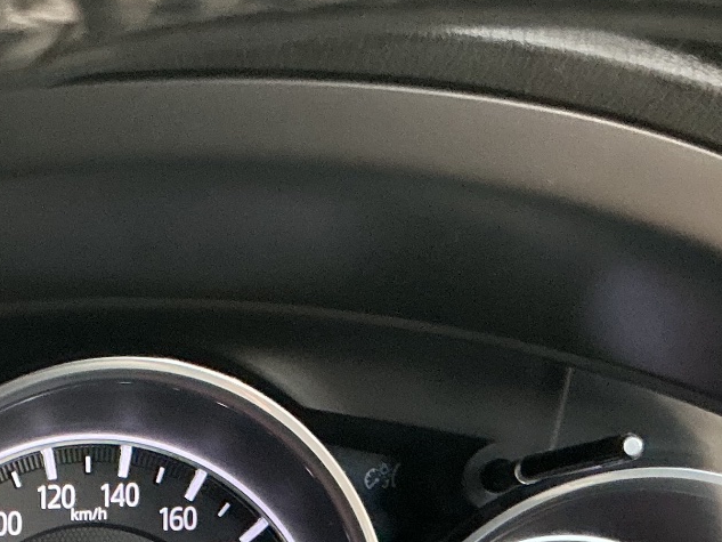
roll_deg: +2.8
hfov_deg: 21.7
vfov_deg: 15.9
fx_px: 1836
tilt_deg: -26.1
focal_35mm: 88
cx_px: 47
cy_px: 709
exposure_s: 1/60
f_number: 1.8
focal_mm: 3
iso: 160
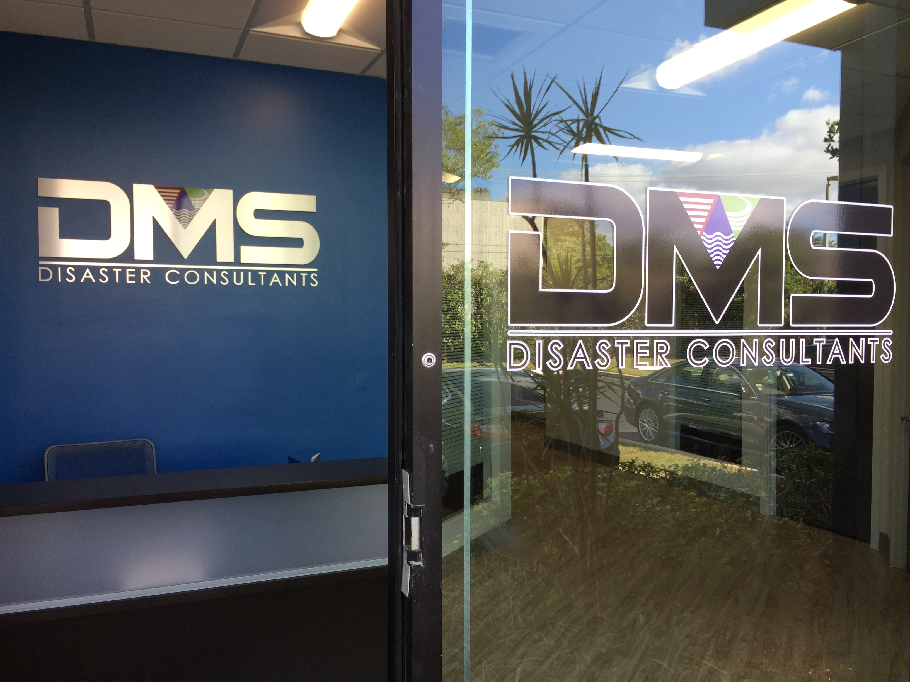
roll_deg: +0.9
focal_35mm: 29
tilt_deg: -2.3
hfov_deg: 61.7
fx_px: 762
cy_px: 341
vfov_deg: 48.2
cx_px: 455
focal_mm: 4.15
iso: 32
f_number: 2.2
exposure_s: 1/121
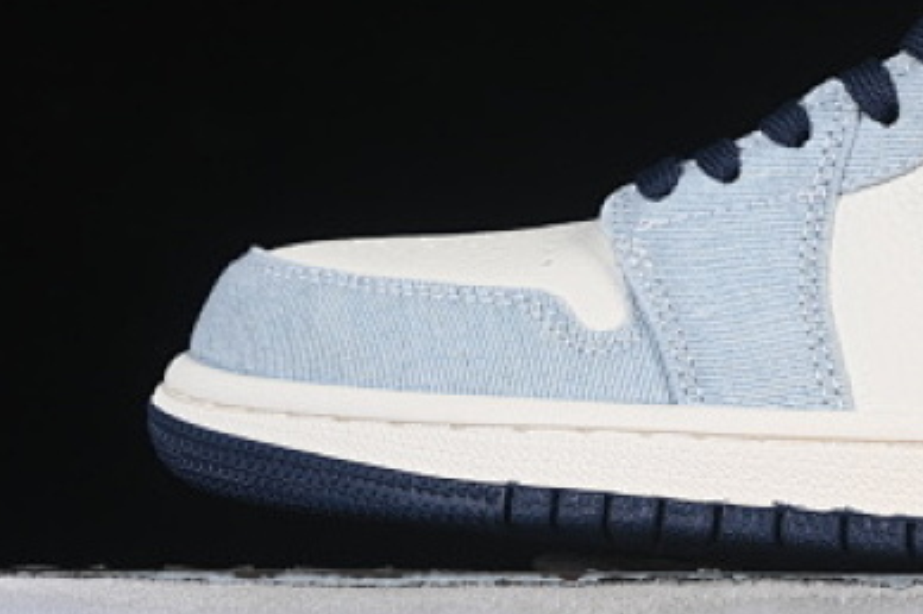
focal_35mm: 209
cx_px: 999
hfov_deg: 9.8
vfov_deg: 6.5
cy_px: 43
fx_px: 5354
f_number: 8
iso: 160
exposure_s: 1/80
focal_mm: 50
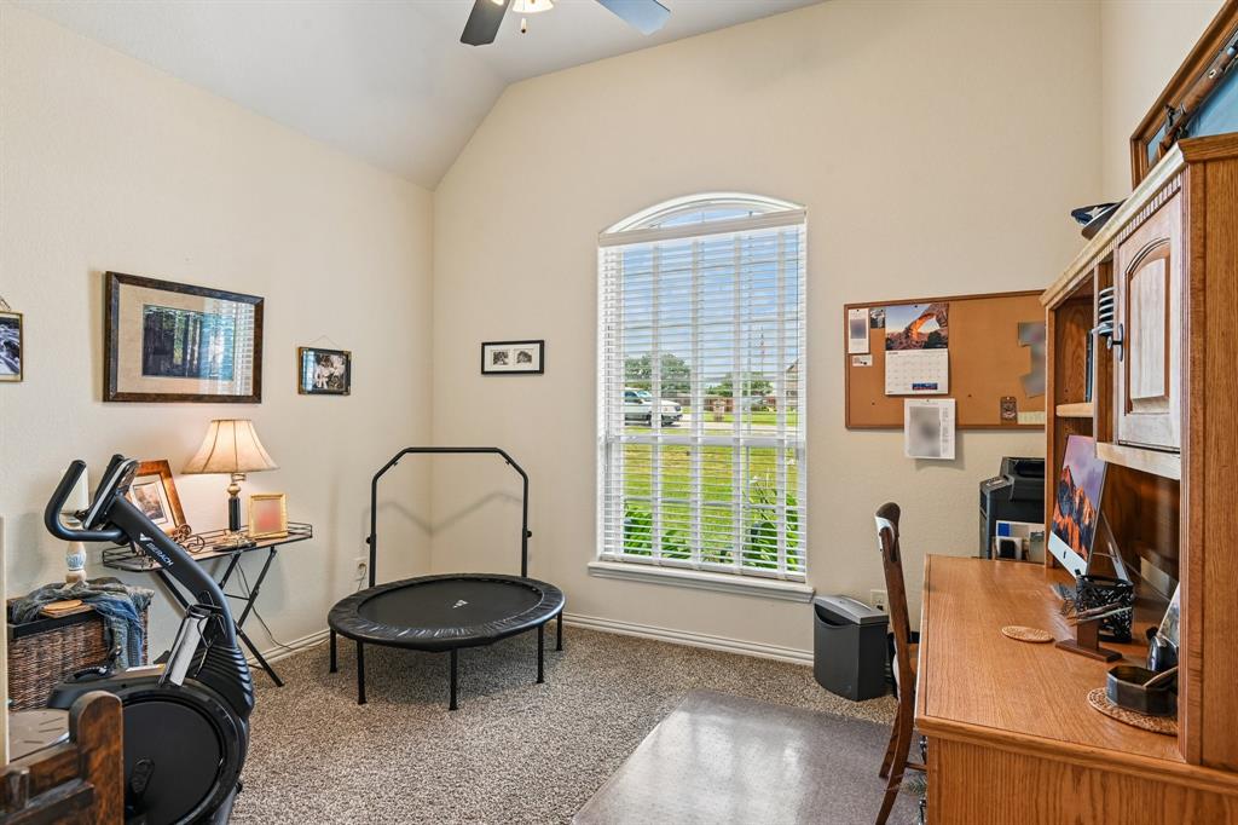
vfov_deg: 64.5
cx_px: 619
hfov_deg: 86.9
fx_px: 653
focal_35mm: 19
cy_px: 412
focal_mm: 19
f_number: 8
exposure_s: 1/80
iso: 400
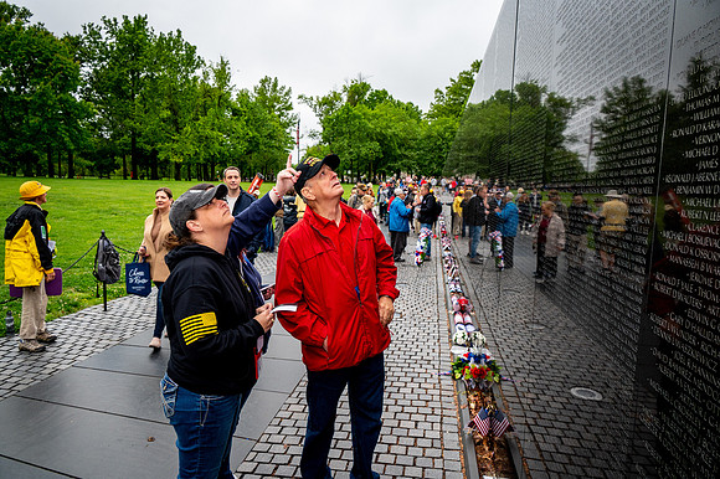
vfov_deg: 53.1
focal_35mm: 24
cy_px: 240
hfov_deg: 73.8
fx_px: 480
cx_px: 360
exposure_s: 1/640
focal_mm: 24
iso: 900
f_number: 8
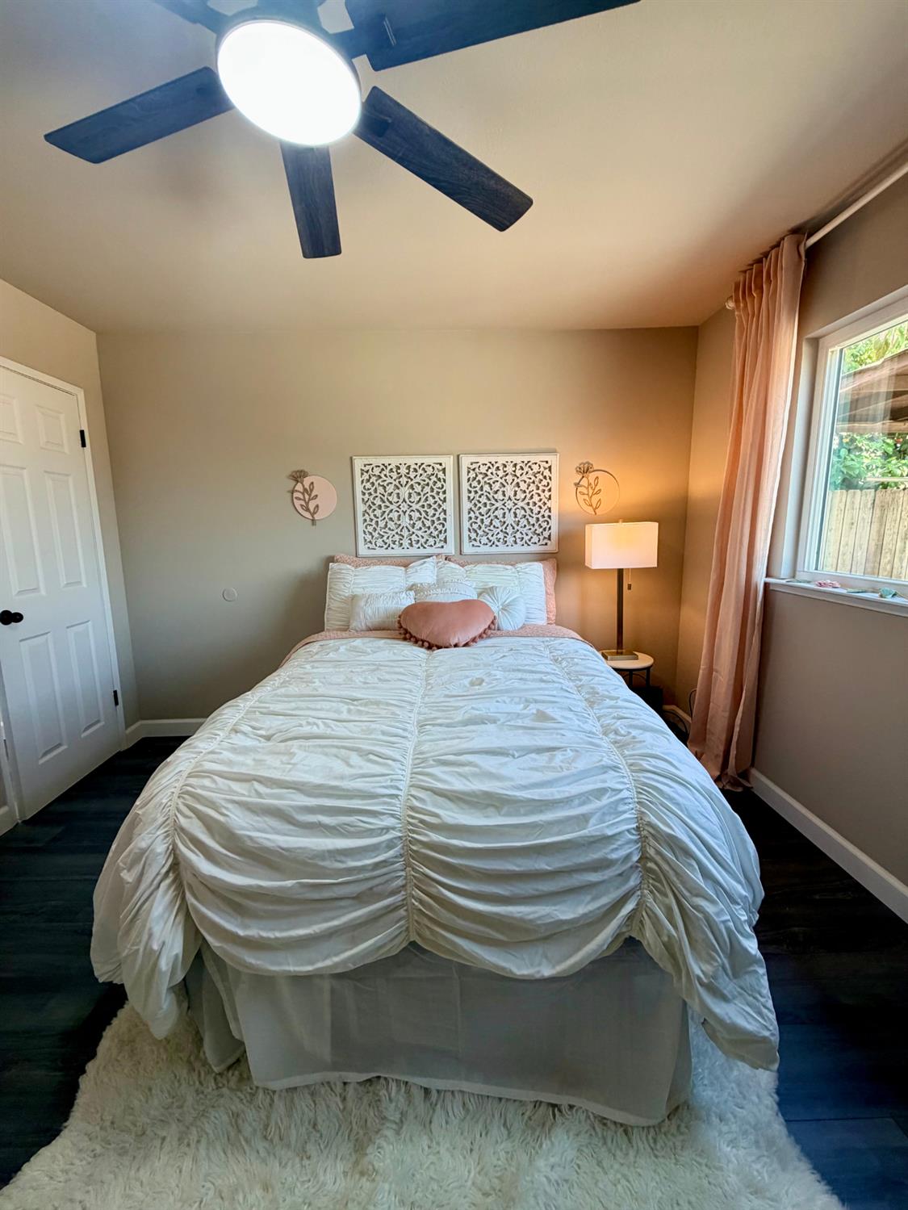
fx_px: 489
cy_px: 605
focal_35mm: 14
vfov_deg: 102.0
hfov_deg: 85.7
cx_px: 454
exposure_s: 1/120
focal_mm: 2.22
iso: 160
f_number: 2.2
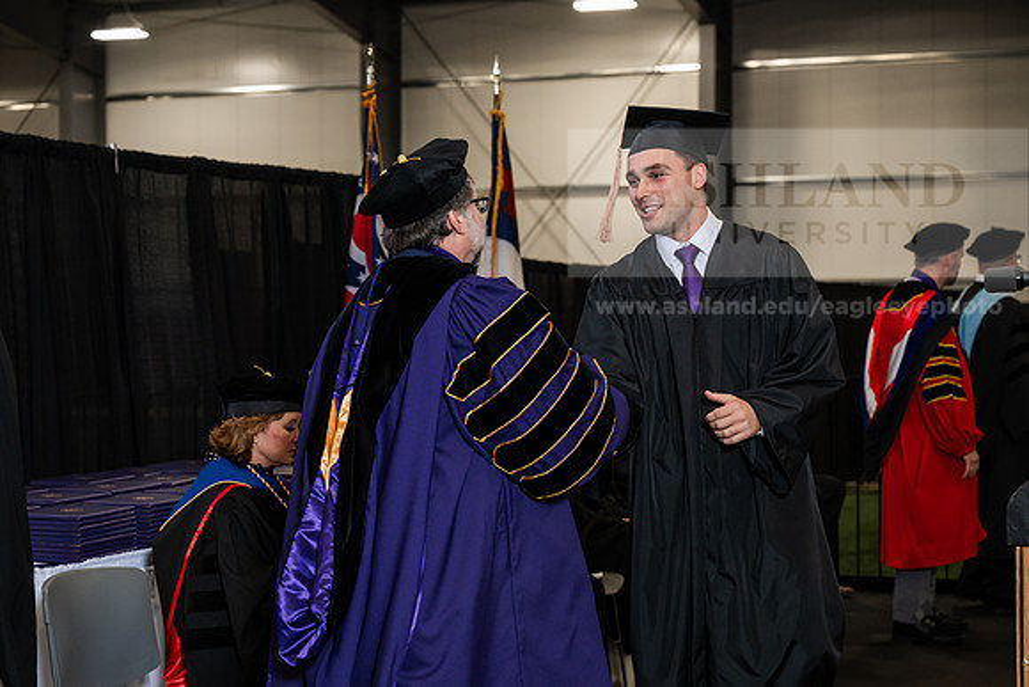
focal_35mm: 70
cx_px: 514
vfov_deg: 19.5
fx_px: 2001
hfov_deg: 28.8
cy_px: 344
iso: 1250
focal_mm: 70
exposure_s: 1/200
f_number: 4.5
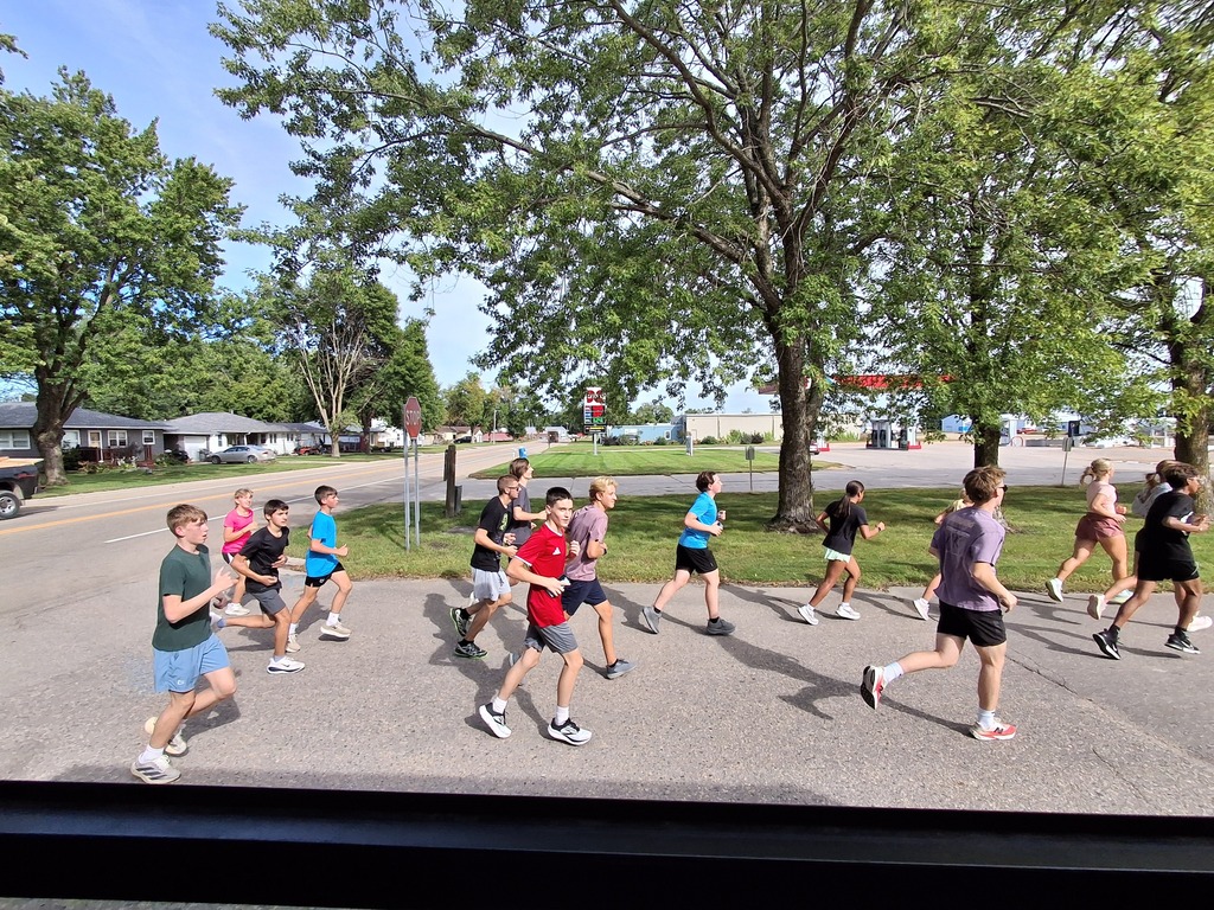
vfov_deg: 78.1
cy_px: 455
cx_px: 607
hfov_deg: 94.5
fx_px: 561
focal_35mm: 16
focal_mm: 1.64
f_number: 2.2
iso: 40
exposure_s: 1/639
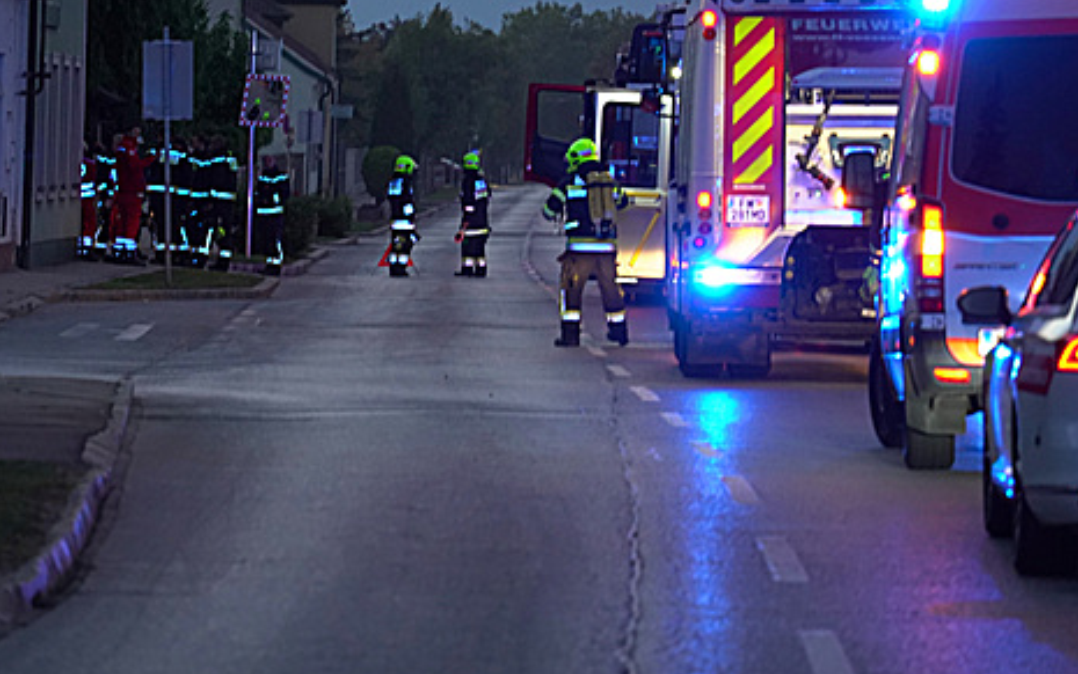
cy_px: 217
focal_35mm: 270
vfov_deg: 4.9
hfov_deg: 7.8
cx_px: 369
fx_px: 7935
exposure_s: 1/200
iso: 4000
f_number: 5.6
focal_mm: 200
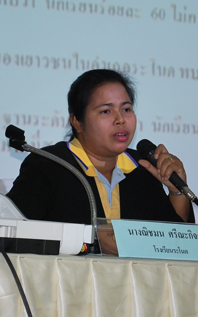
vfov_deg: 11.8
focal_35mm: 178
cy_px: 158
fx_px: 1537
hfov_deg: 7.4
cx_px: 150
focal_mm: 55
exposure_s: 1/25
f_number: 5.6
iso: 400
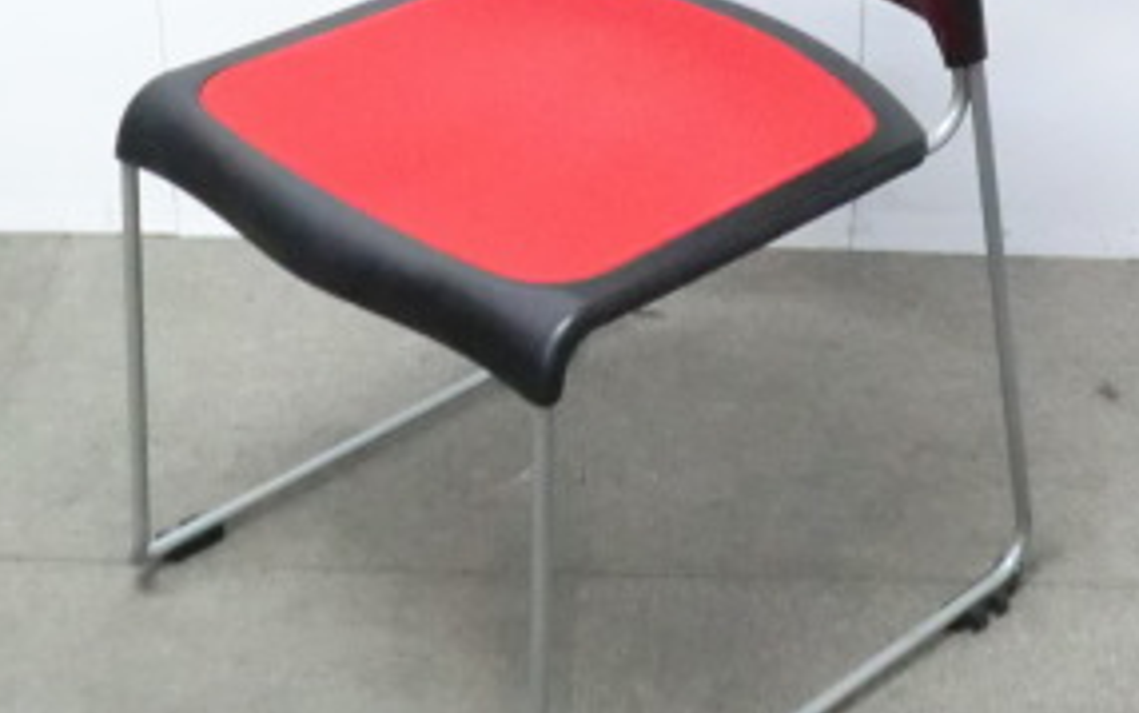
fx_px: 2795
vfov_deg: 14.3
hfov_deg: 23.0
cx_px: 589
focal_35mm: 90
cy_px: 16
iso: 800
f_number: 3.9
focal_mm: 6.9
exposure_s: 1/25
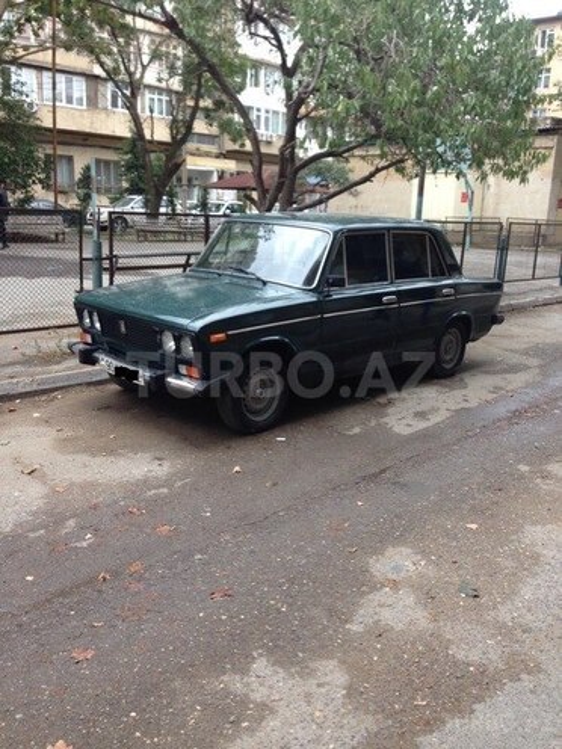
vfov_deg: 55.4
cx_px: 281
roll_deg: -1.0
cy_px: 374
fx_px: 714
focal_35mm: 33
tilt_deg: -12.4
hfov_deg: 42.9
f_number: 2.4
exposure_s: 1/120
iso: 80
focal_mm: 4.12
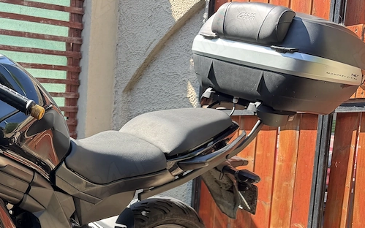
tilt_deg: -9.4
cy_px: 211
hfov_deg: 35.8
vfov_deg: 24.5
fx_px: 507
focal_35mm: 51
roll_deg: -1.2
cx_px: 2
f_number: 1.78
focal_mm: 6.76
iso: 80
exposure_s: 1/353
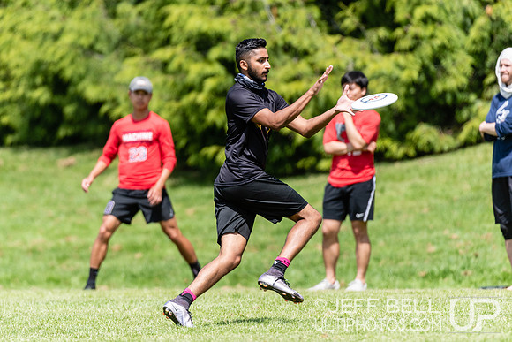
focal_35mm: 600
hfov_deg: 3.4
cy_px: 171
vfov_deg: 2.3
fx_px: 8535
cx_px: 256
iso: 500
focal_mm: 400
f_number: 4
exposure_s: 1/2500
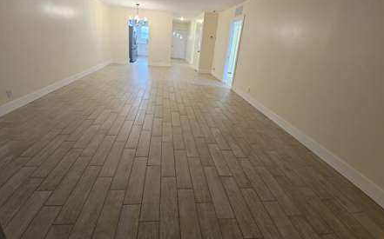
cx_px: 180
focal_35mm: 15
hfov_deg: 101.4
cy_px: 96
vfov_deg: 73.9
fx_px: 157
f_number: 2.2
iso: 320
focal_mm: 2.2
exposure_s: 1/60
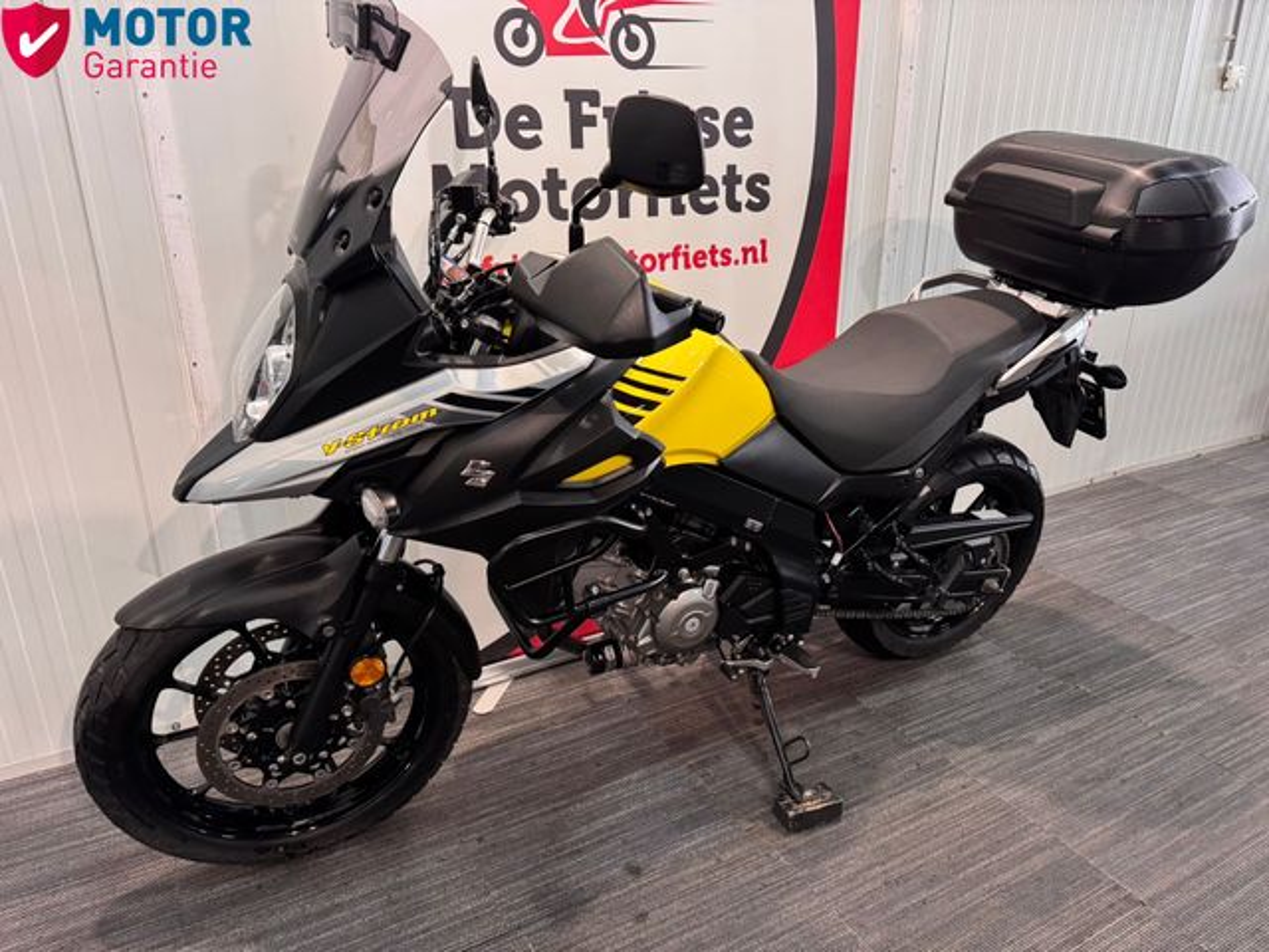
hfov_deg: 71.6
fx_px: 880
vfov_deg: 56.8
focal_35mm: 24
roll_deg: +0.8
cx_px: 634
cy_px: 476
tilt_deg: -21.0
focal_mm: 6.76
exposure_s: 1/50
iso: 400
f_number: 1.78
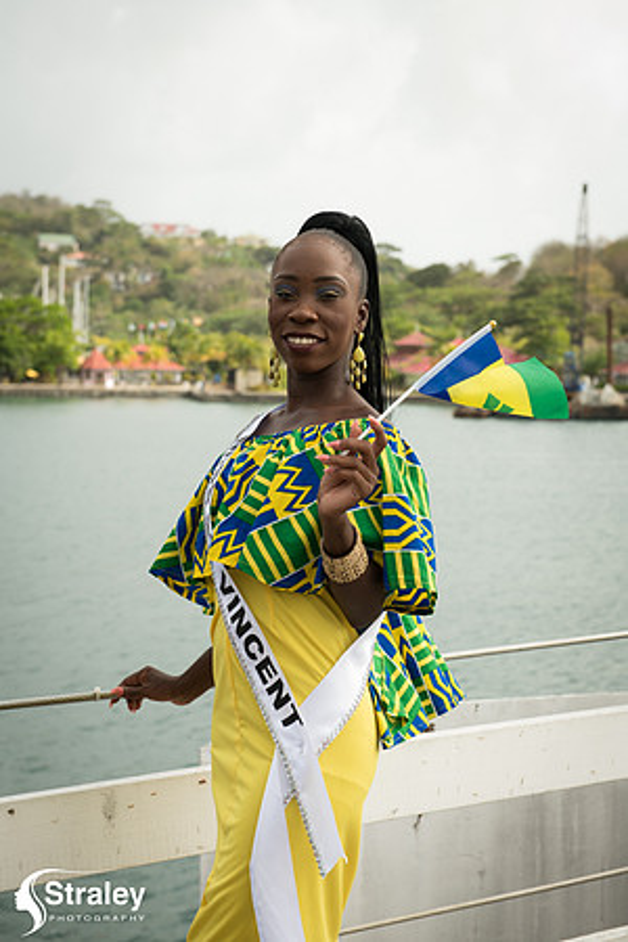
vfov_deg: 28.8
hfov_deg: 19.5
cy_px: 471
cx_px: 314
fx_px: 1832
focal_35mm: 70
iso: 100
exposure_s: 1/160
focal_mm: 70
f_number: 7.1
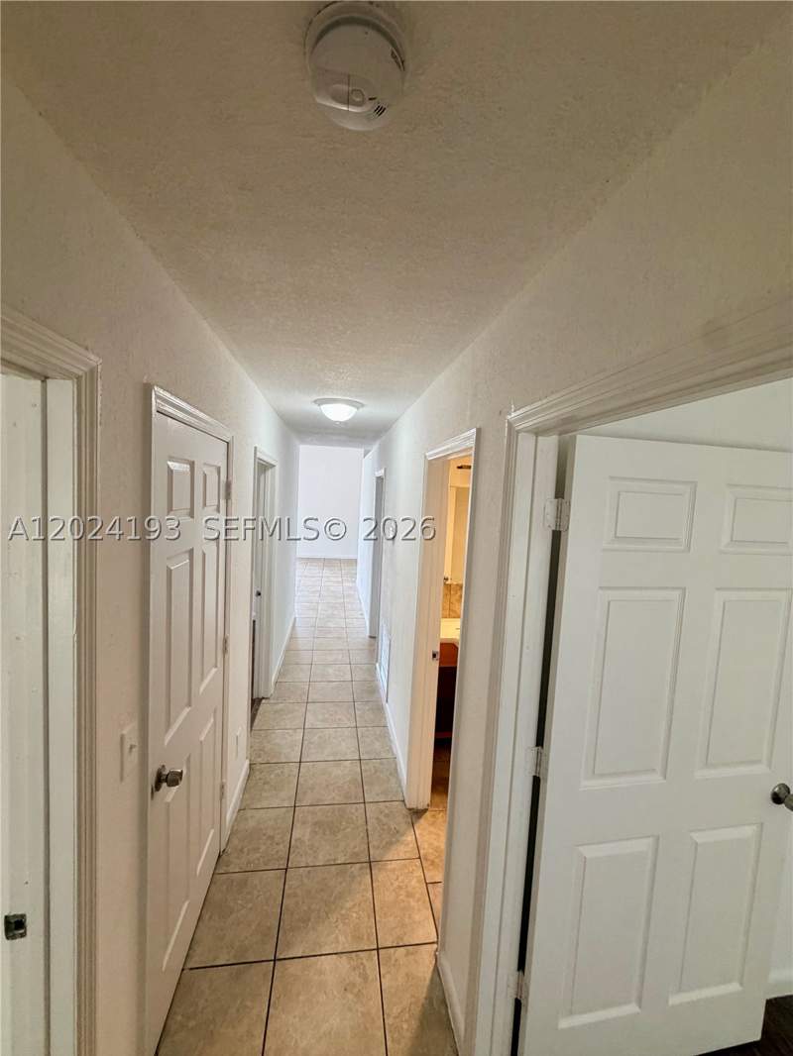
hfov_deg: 85.7
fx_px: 427
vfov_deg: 102.1
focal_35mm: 14
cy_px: 528
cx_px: 396
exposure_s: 1/60
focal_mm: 2.22
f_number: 2.2
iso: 200
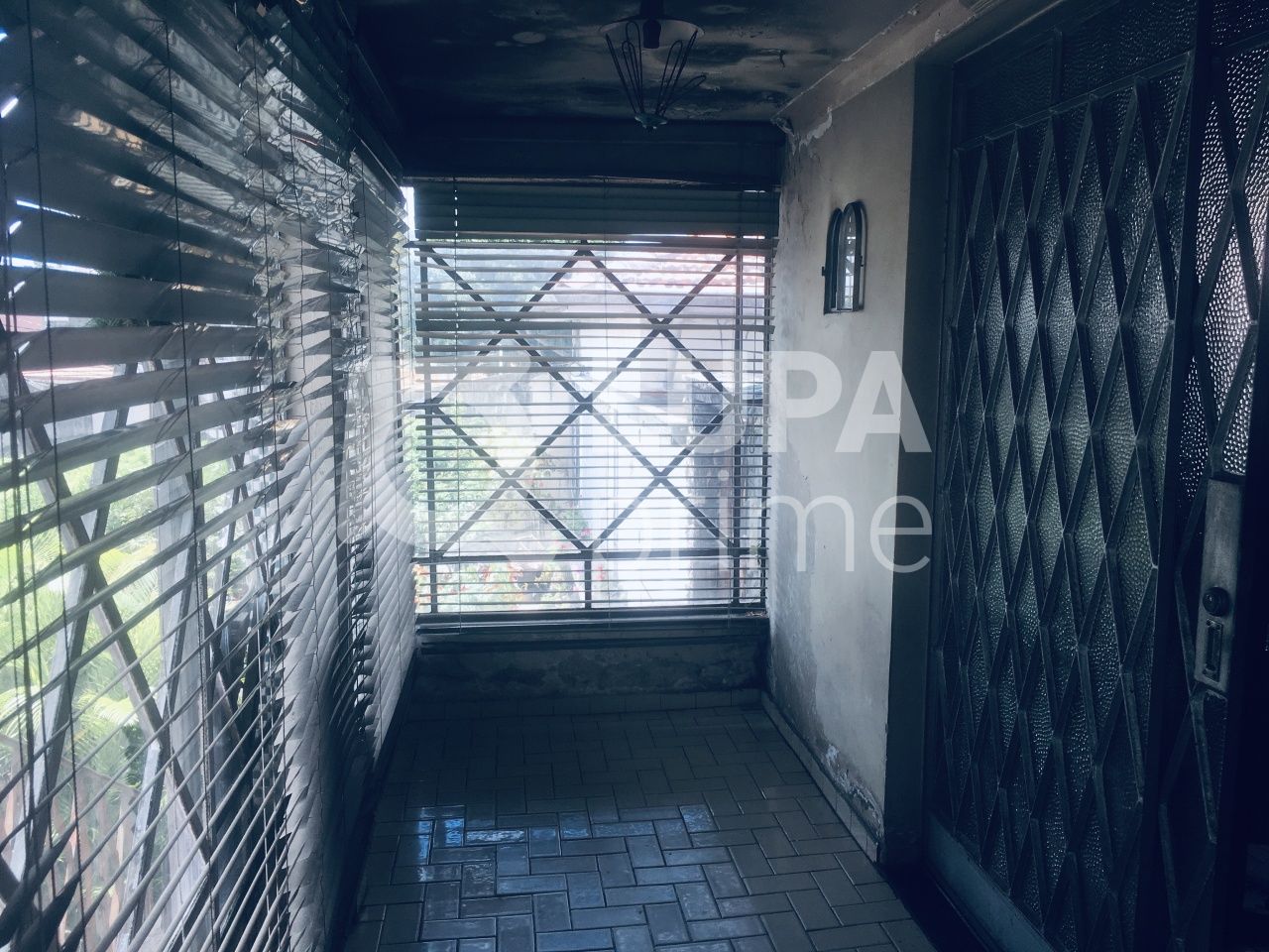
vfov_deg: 48.2
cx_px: 634
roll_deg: -0.8
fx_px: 1063
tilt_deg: -5.1
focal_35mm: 29
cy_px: 476
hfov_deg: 61.7
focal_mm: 4.15
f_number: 2.2
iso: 25
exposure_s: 1/176
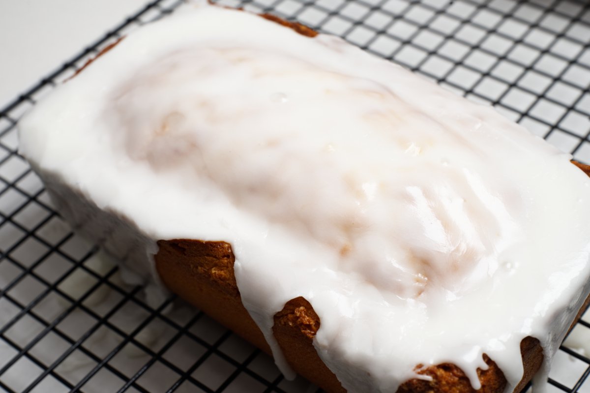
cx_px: 295
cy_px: 196
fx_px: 1114
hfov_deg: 29.7
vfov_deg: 20.0
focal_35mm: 68
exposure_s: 1/125
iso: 100
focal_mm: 68
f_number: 10
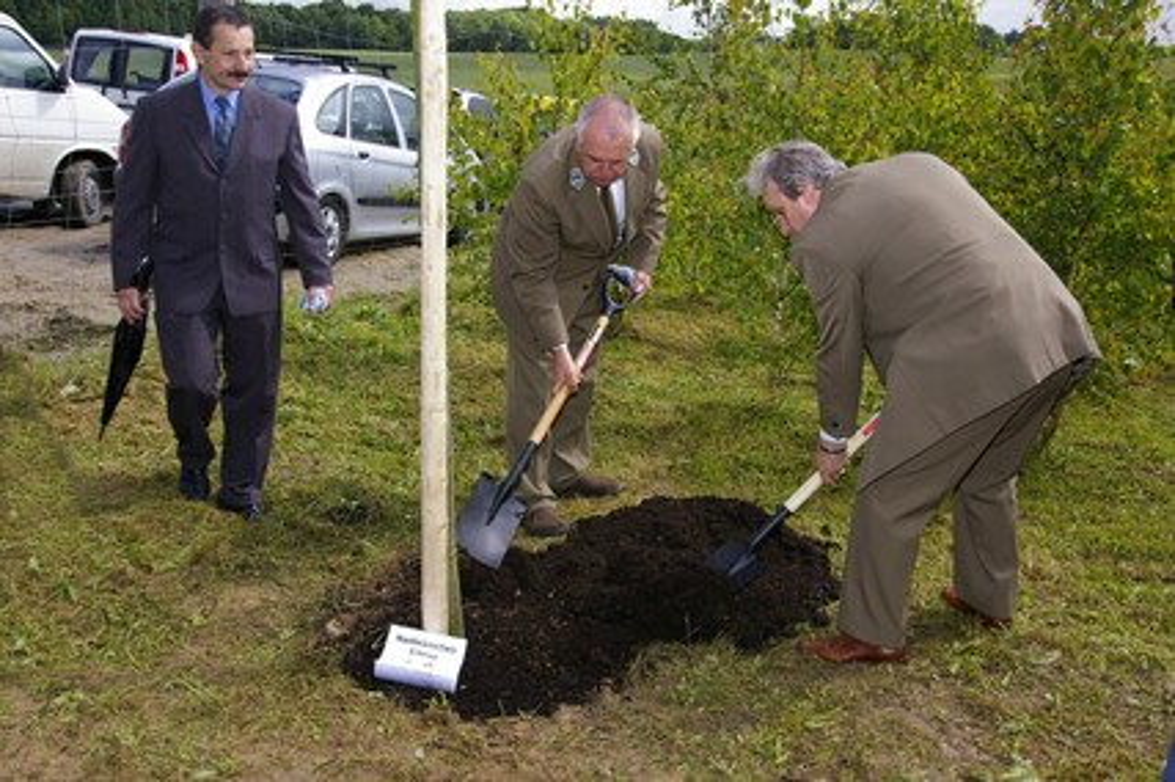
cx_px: 588
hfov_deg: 53.2
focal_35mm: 36
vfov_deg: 36.8
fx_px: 1174
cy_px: 391
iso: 200
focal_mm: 24
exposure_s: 1/180
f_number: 8
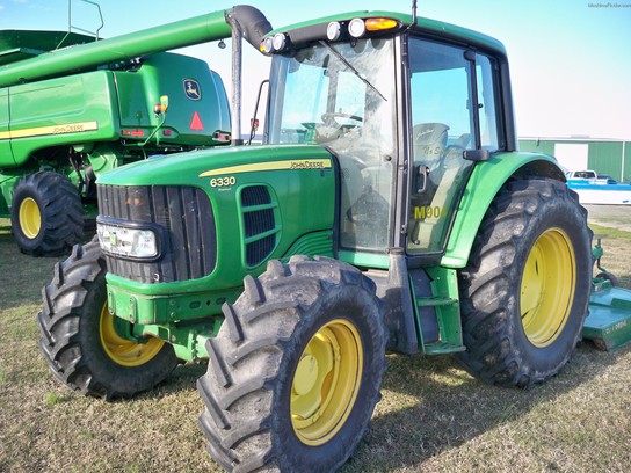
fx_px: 638
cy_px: 236
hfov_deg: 52.6
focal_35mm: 35
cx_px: 316
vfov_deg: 40.7
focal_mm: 6.3
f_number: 3.1
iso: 100
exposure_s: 1/200
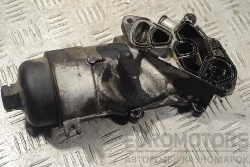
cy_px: 77
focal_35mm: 68
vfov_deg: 20.0
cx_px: 116
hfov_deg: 29.6
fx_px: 472
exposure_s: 1/30
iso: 160
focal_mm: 40
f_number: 5.3
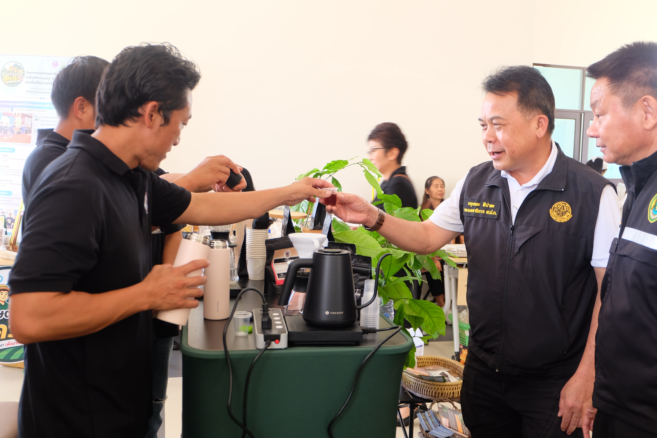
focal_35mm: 38
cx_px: 328
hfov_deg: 50.7
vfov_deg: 35.1
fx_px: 693
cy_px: 219
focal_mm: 25.6
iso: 800
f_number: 4.5
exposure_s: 1/45
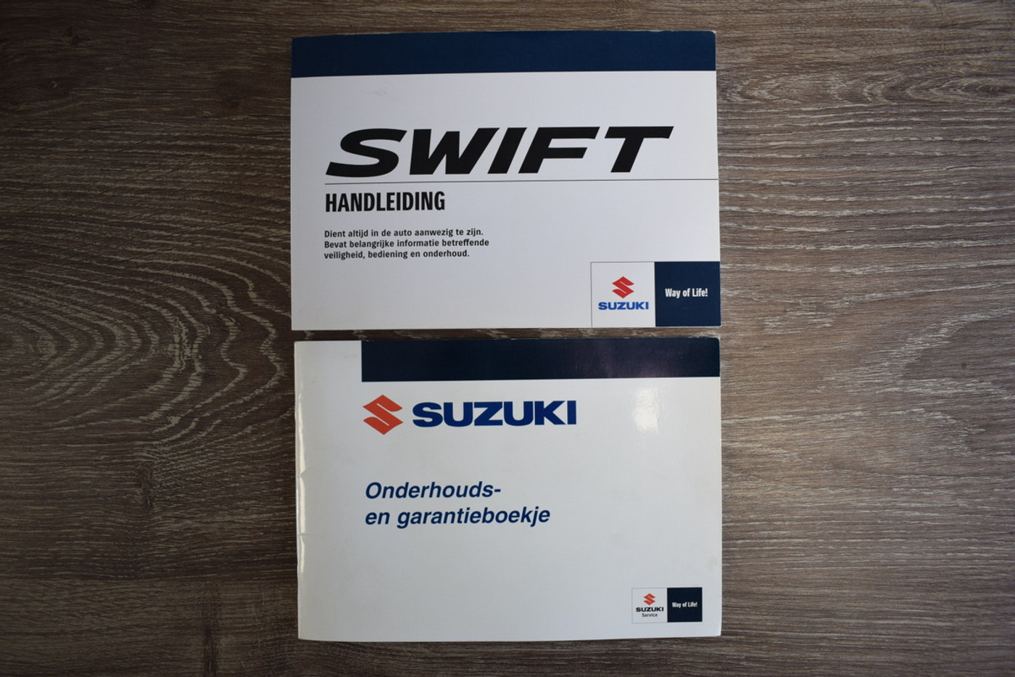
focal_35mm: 27
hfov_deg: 67.4
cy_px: 338
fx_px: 761
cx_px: 508
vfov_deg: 47.9
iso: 400
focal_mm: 18
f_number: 4.5
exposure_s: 1/80
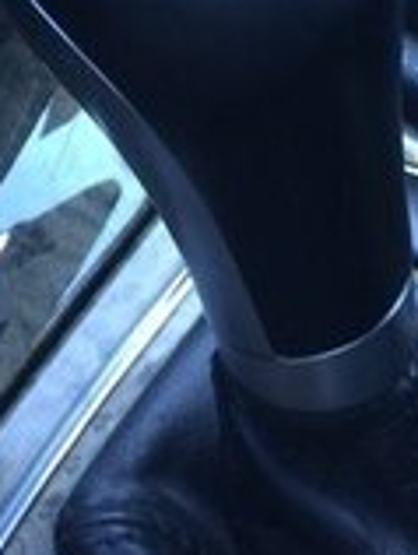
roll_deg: -2.0
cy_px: -300
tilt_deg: -36.3
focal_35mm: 121
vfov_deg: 15.0
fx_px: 1943
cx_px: 53
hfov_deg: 12.2
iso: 40
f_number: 2.2
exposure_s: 1/33
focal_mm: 4.15
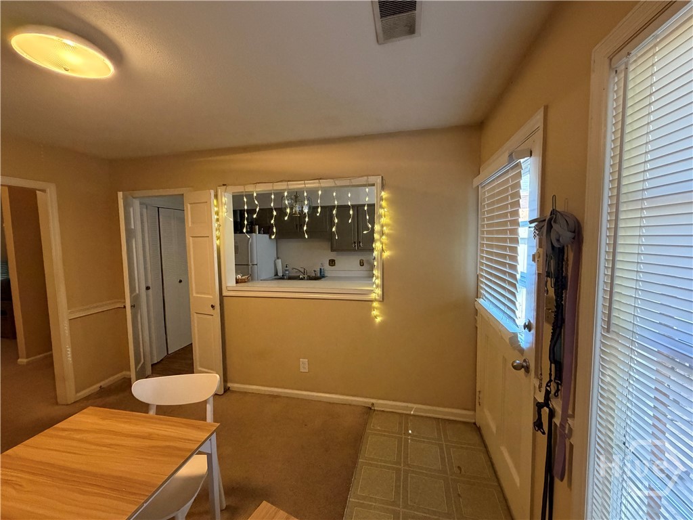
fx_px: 280
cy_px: 260
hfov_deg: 102.1
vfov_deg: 85.7
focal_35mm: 14
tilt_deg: -3.5
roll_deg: +1.8
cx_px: 346
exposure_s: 1/60
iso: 500
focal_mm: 2.22
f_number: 2.2
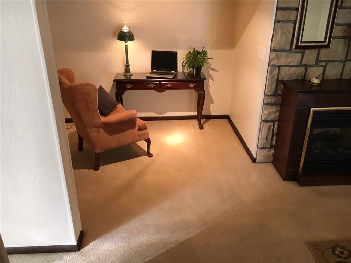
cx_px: 176
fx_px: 294
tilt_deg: -25.6
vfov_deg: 48.2
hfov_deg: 61.7
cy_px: 132
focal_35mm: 29
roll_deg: -1.3
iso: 160
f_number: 2.2
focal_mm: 4.15
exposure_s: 1/30
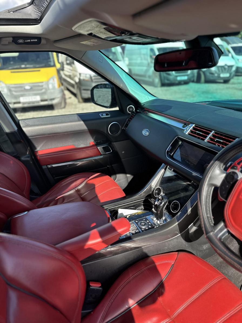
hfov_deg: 56.8
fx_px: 224
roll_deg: +1.8
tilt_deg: -25.4
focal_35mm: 24
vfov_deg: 71.6
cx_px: 121
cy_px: 162
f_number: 1.78
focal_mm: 6.86
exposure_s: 1/718
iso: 80
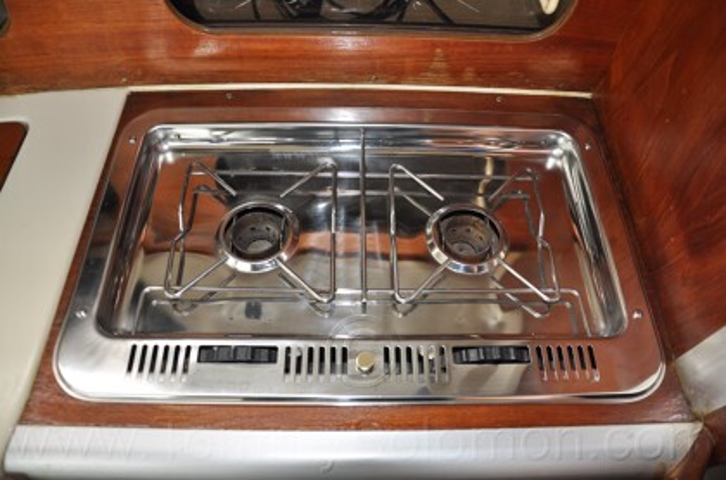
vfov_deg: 47.7
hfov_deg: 67.5
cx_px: 363
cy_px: 240
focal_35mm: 27
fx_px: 543
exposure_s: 1/125
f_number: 3.5
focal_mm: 18
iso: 400
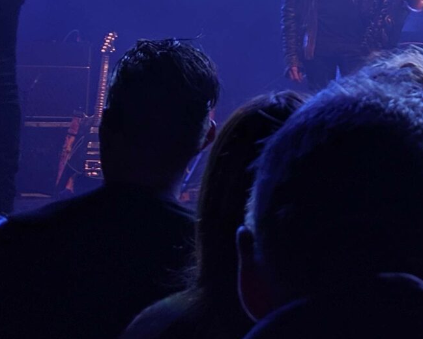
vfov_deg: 14.5
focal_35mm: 104
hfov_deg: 17.2
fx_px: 1302
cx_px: 567
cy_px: -11
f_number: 1.8
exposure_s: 1/49.9
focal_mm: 4.44
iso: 65
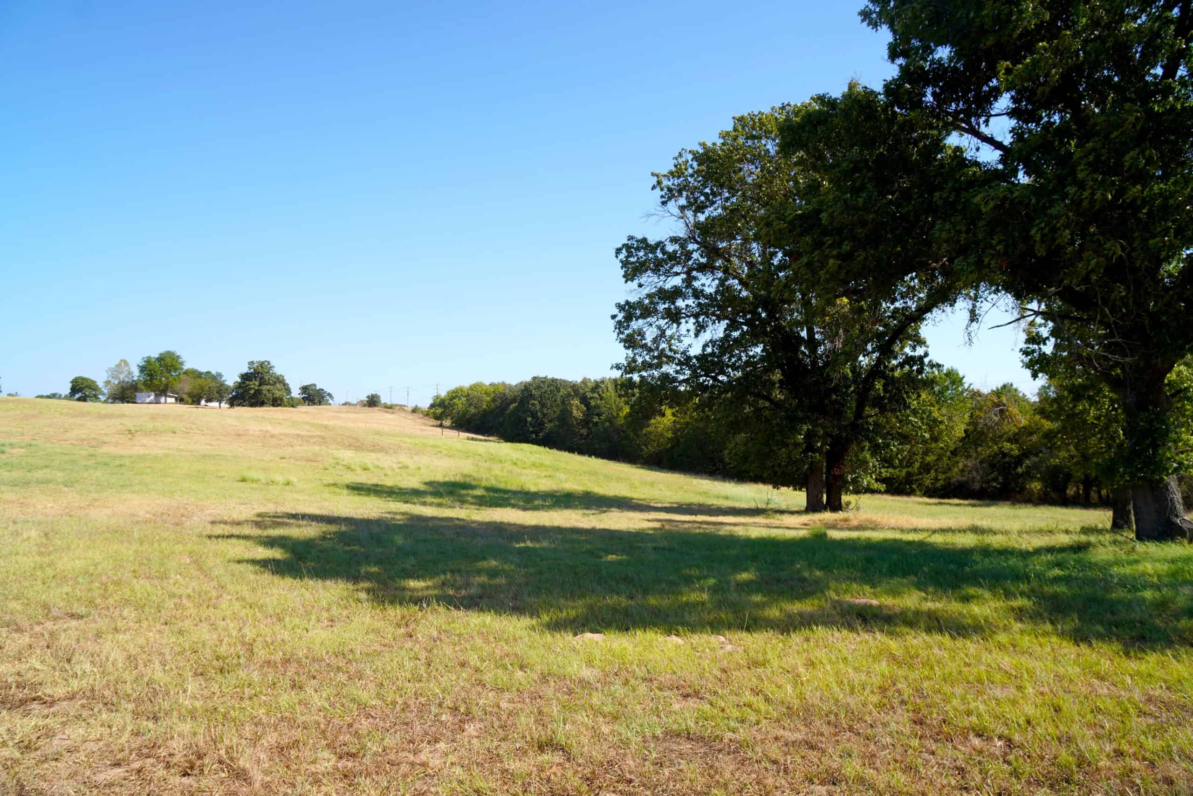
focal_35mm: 24
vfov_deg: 53.1
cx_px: 596
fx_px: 795
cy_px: 398
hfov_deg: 73.7
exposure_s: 1/200
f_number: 7.1
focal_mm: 16
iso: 100
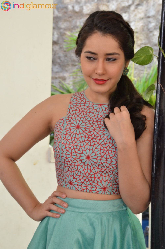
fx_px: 539
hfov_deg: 17.4
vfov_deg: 26.0
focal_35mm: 78
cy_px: 124
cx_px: 82
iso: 2000
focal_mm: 52
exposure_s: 1/125
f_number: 7.1
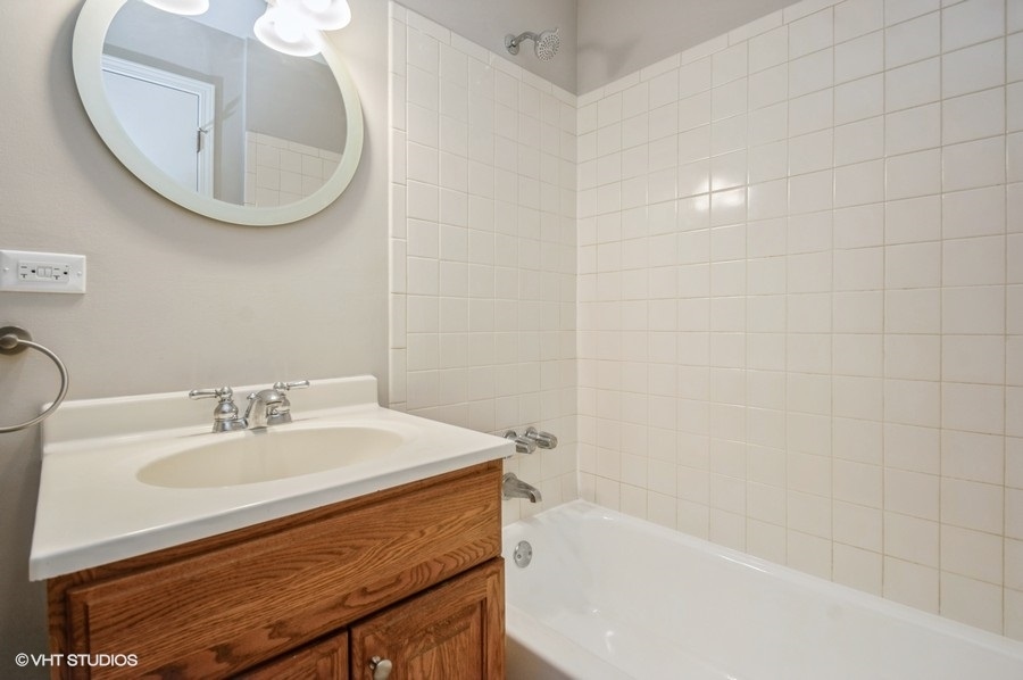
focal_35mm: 15
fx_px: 426
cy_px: 340
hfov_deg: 100.5
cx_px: 512
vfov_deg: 77.2
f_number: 11
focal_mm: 10
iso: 200
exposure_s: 1/13
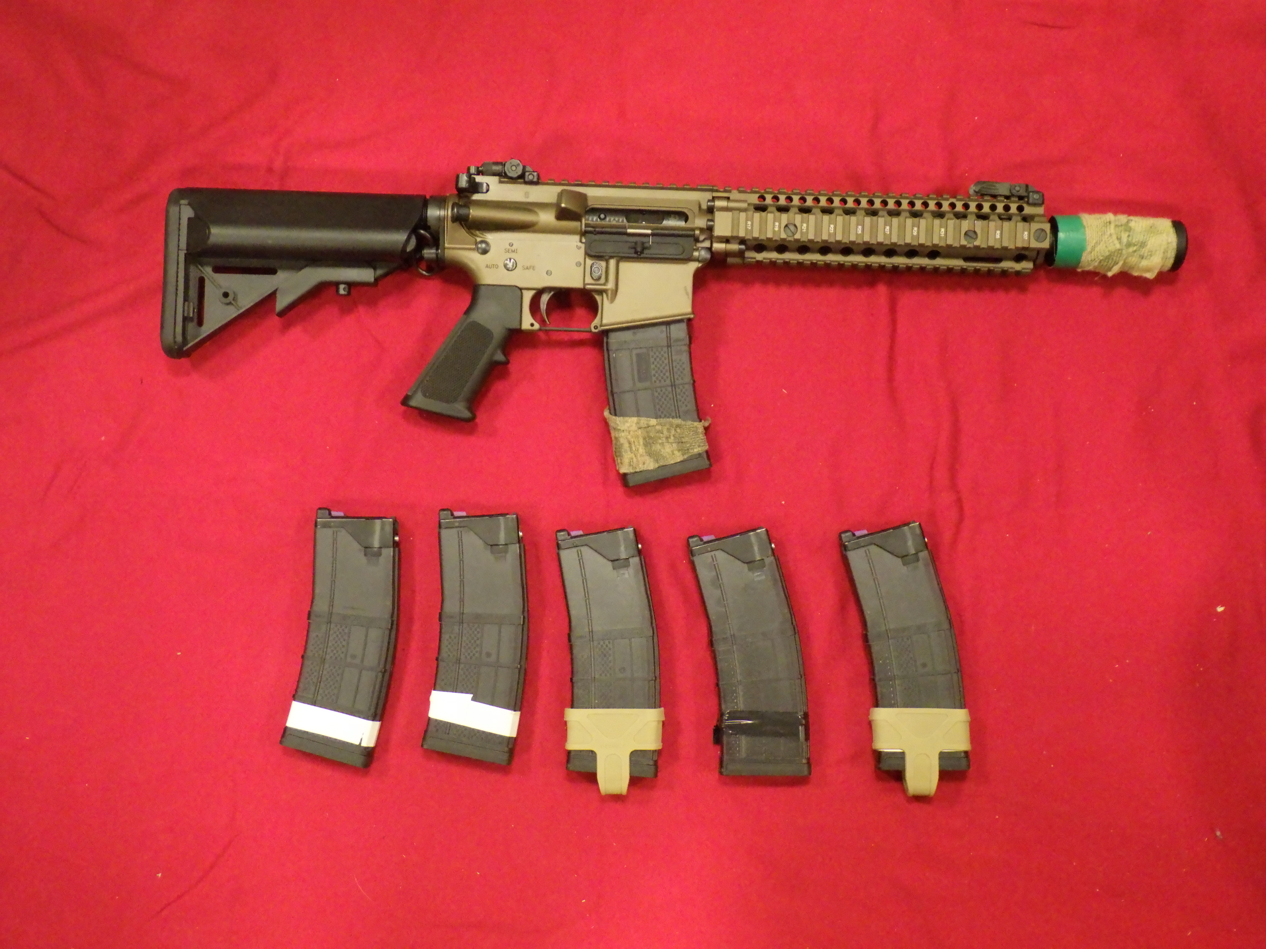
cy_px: 474
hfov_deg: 44.8
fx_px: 1536
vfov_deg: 34.3
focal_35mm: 42
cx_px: 633
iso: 1600
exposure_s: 1/50
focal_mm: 7.5
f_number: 4.2
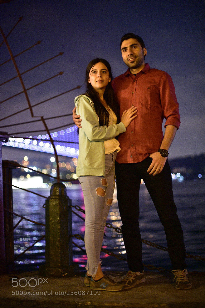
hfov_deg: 27.0
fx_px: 427
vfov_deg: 39.6
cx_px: 102
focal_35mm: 50
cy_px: 154
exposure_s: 1/60
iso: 10000
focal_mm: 50
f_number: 1.4
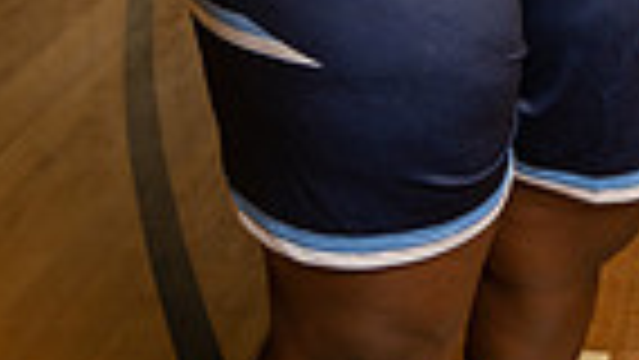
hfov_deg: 22.1
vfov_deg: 10.4
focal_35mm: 96
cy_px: -576
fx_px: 1627
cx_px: 414
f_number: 5.6
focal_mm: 29
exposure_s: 1/250
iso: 320
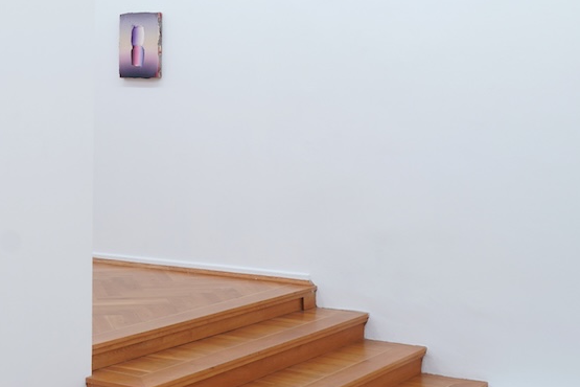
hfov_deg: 30.1
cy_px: 149
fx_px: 1079
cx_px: 278
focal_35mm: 67
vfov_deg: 20.3
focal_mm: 35
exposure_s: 1/40
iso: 200
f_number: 4.5
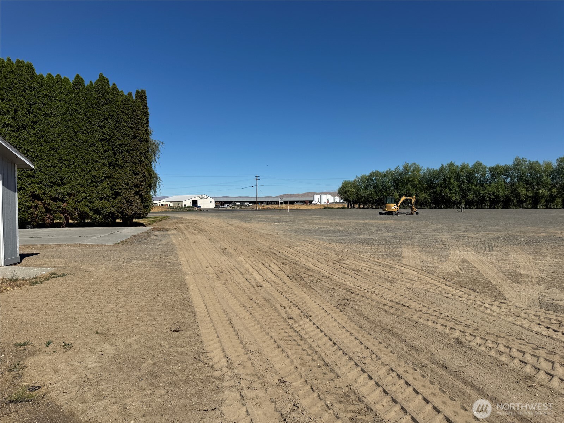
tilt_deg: -1.8
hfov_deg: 71.6
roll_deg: +1.0
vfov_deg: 56.8
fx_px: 391
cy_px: 212
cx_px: 282
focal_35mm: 24
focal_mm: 6.76
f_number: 1.78
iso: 80
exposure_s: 1/7937
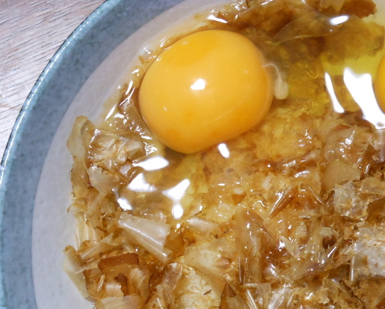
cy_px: 245
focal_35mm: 69
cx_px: 315
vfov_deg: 21.9
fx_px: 786
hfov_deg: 26.9
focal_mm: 6.9
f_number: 4.3
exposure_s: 1/25
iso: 400
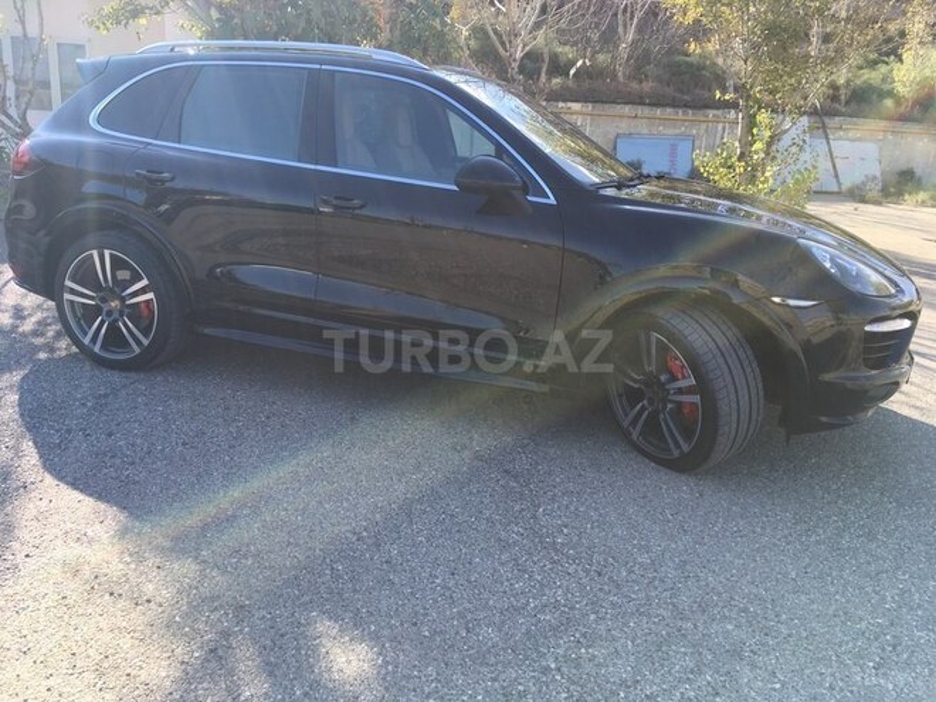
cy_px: 351
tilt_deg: -15.0
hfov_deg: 61.7
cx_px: 468
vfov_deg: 48.2
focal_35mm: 29
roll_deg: -2.7
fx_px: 784
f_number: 2.2
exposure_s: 1/469
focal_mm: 4.15
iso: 25
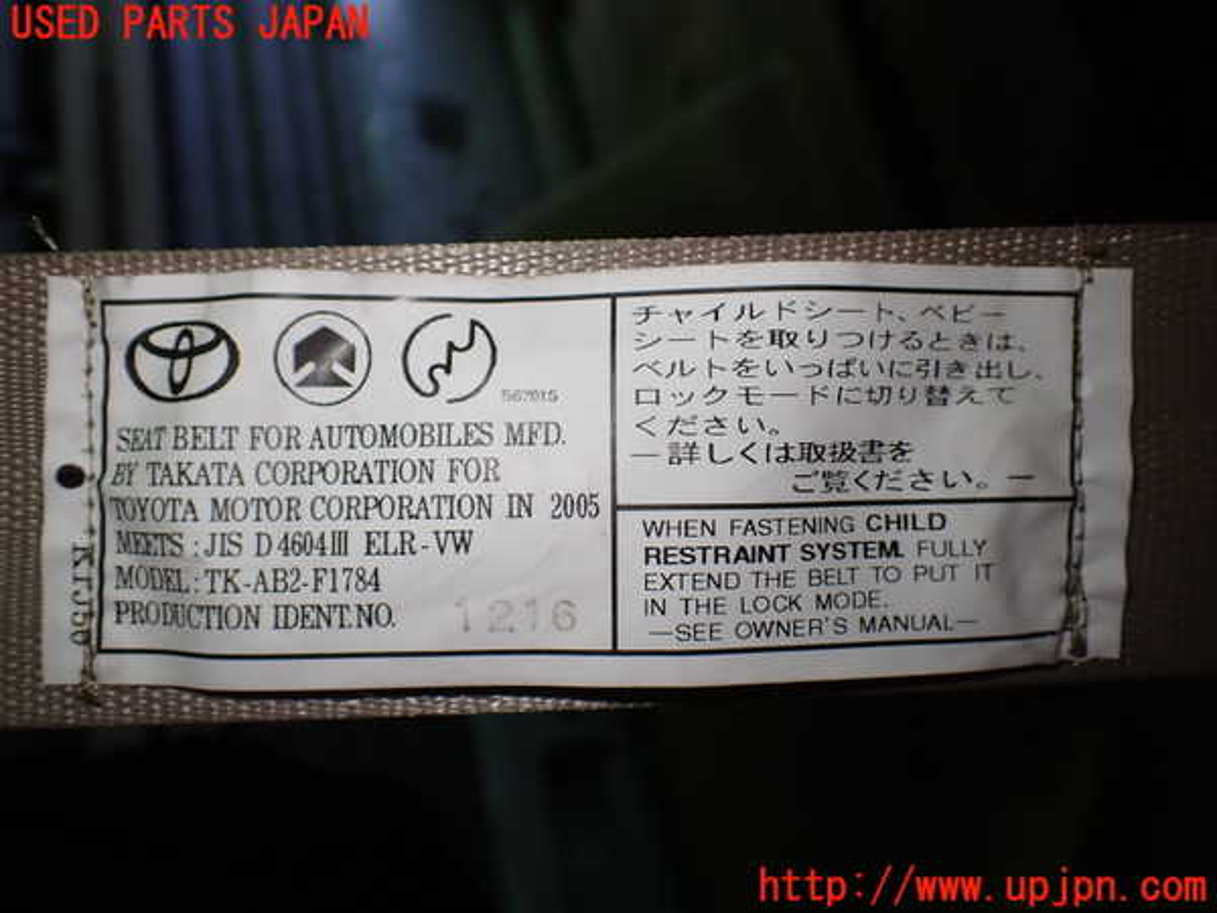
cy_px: 456
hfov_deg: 60.0
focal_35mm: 30
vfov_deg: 46.8
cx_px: 608
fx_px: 1055
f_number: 2.3
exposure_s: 1/125
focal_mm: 5.4
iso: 125
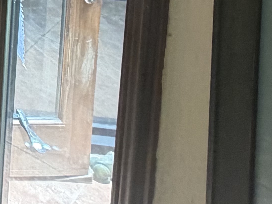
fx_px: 581
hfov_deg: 16.5
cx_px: -326
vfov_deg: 14.0
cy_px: -282
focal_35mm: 74
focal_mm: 2.22
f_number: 2.2
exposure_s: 1/121
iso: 200
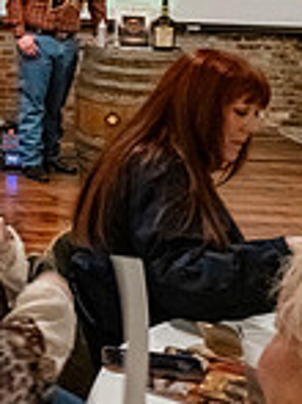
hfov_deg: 14.1
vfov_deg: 20.5
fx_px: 1060
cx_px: -269
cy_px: -51
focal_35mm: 91
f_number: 6.3
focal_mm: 24
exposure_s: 1/40
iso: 6400
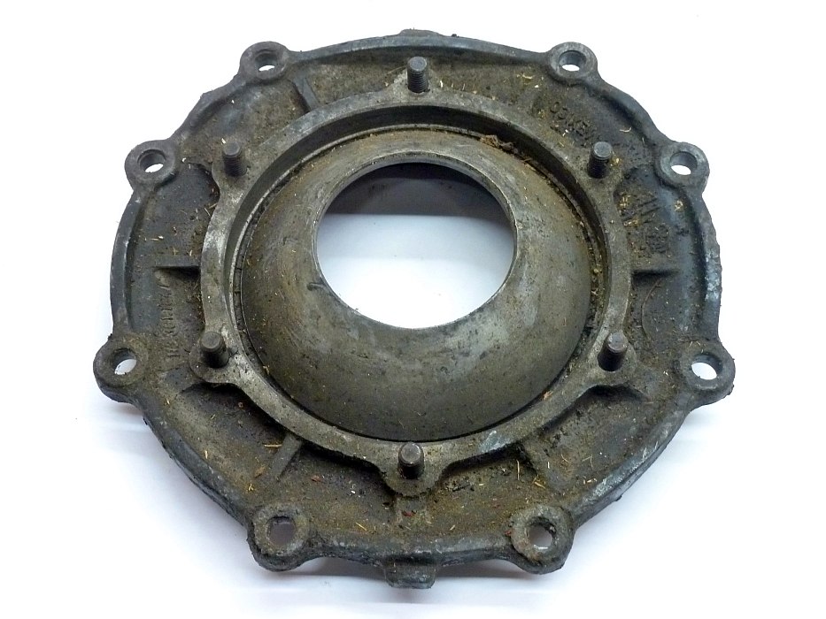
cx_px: 413
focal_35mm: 44
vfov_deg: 32.9
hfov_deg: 42.9
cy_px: 310
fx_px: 1050
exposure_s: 1/10
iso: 400
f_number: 3.7
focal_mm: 7.3
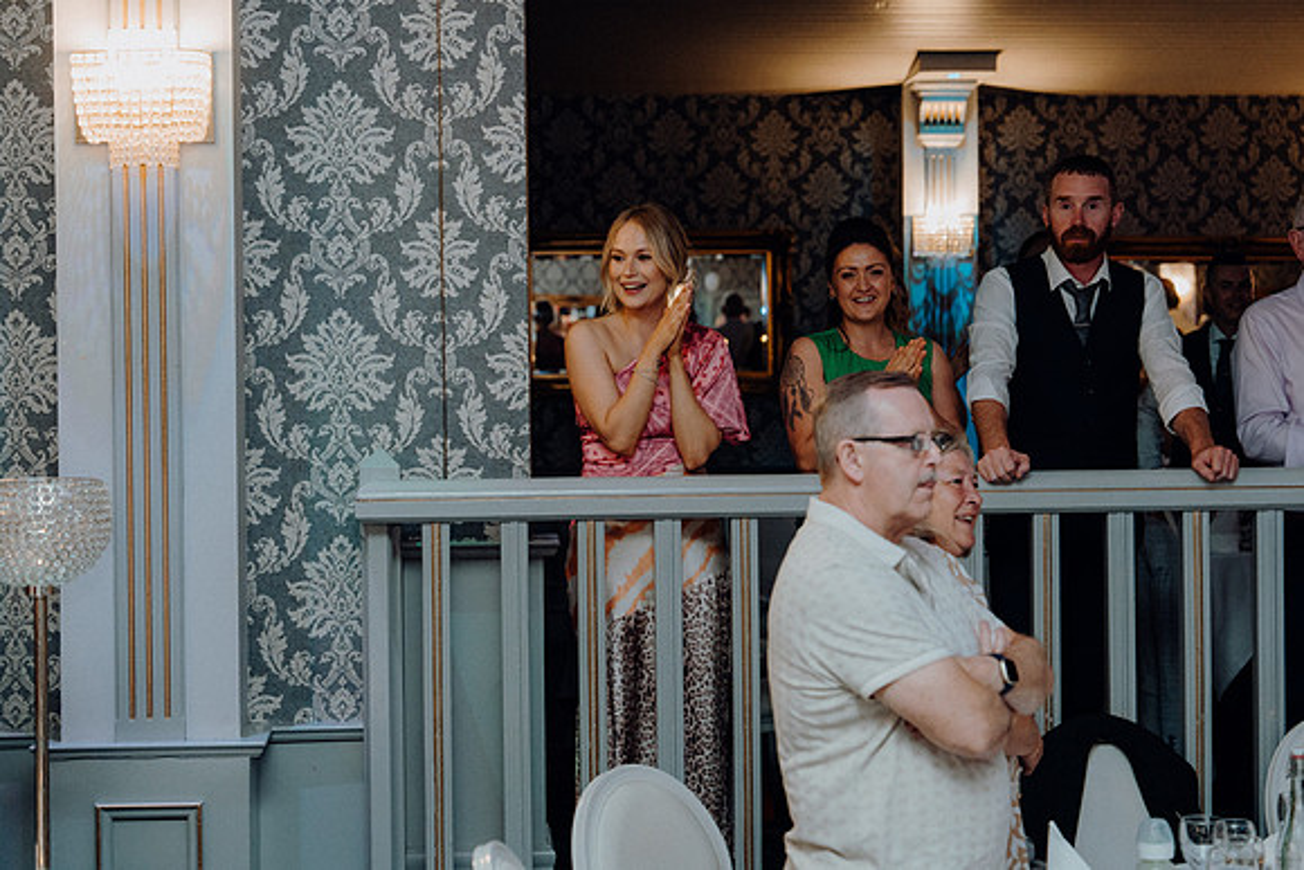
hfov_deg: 28.8
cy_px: 435
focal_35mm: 70
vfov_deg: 19.5
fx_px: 2536
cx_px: 652
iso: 2500
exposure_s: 1/160
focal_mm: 70
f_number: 3.5
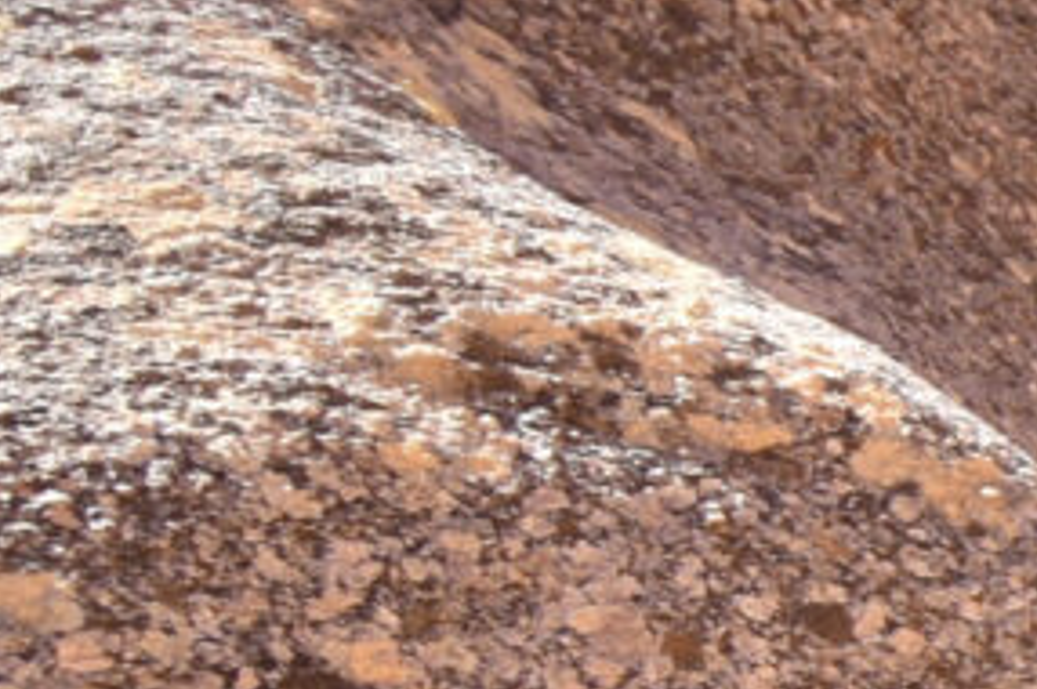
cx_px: 2897
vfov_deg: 12.4
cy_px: 1050
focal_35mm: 105
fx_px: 3021
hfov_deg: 12.2
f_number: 4.5
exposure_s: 1/320
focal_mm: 10
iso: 100
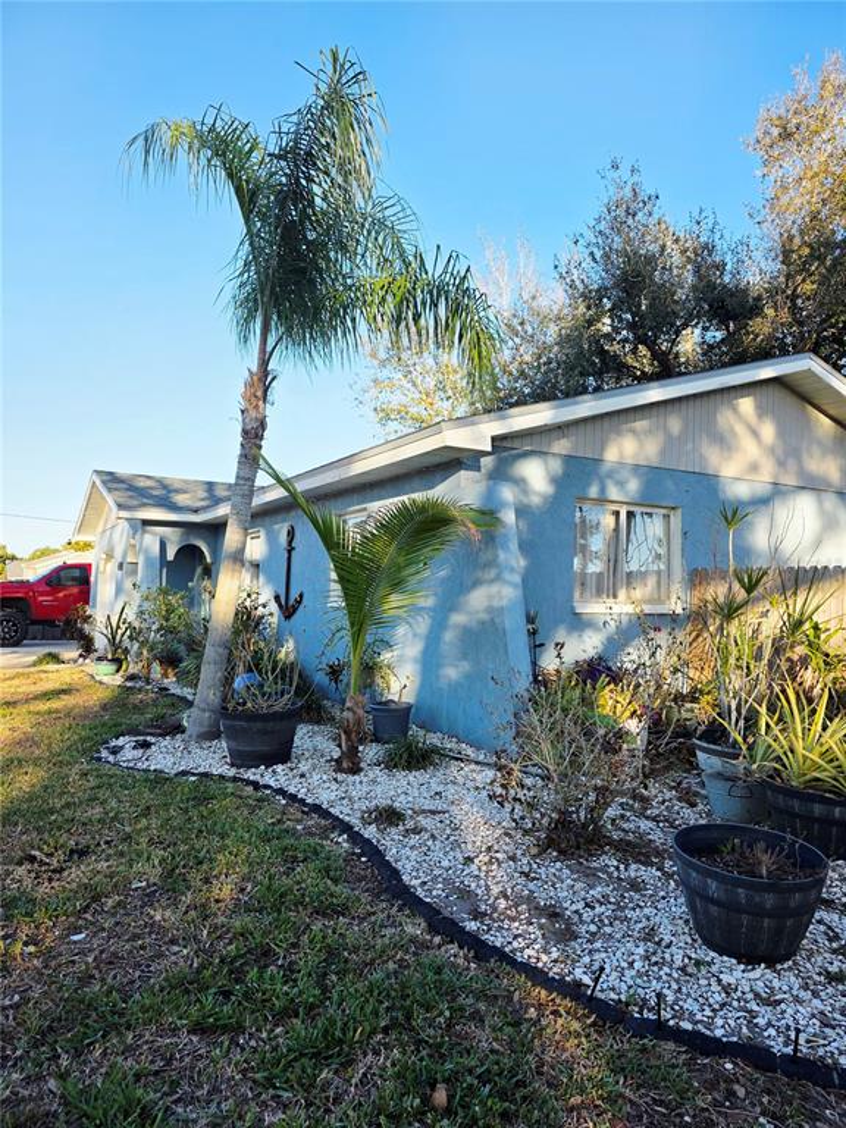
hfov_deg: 58.9
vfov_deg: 73.9
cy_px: 564
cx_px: 423
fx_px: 749
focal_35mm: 23
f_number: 1.7
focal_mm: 6.3
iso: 80
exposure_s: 1/2000
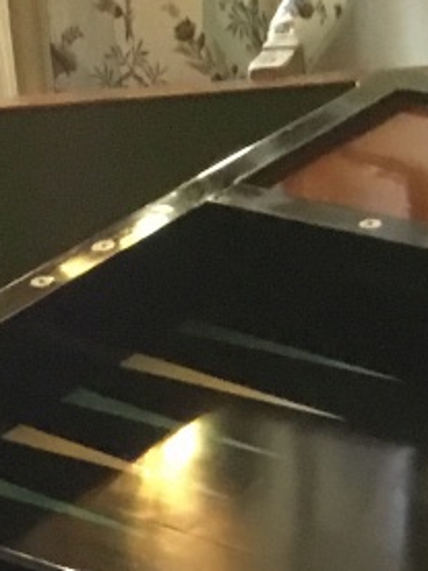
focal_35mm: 135
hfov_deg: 10.9
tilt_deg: -42.5
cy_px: 1115
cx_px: 83
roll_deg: +11.6
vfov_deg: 12.9
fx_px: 2226
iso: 250
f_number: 2.4
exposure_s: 1/25
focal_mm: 3.3
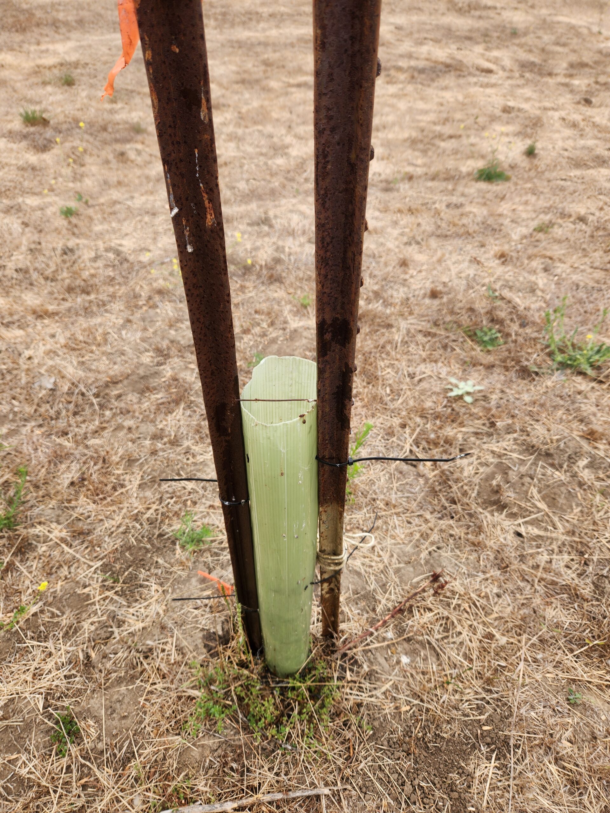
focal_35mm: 23
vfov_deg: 73.9
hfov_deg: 58.9
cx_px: 305
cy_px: 406
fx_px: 540
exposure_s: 1/359
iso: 20
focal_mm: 5.4
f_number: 1.8
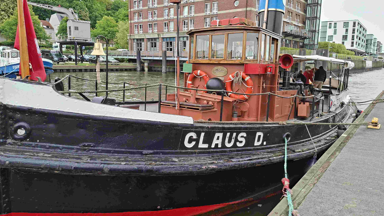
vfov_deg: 44.3
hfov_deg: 71.9
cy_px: 99
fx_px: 265
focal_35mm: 26
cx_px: 189
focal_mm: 5.54
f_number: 1.8
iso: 50
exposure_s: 1/401
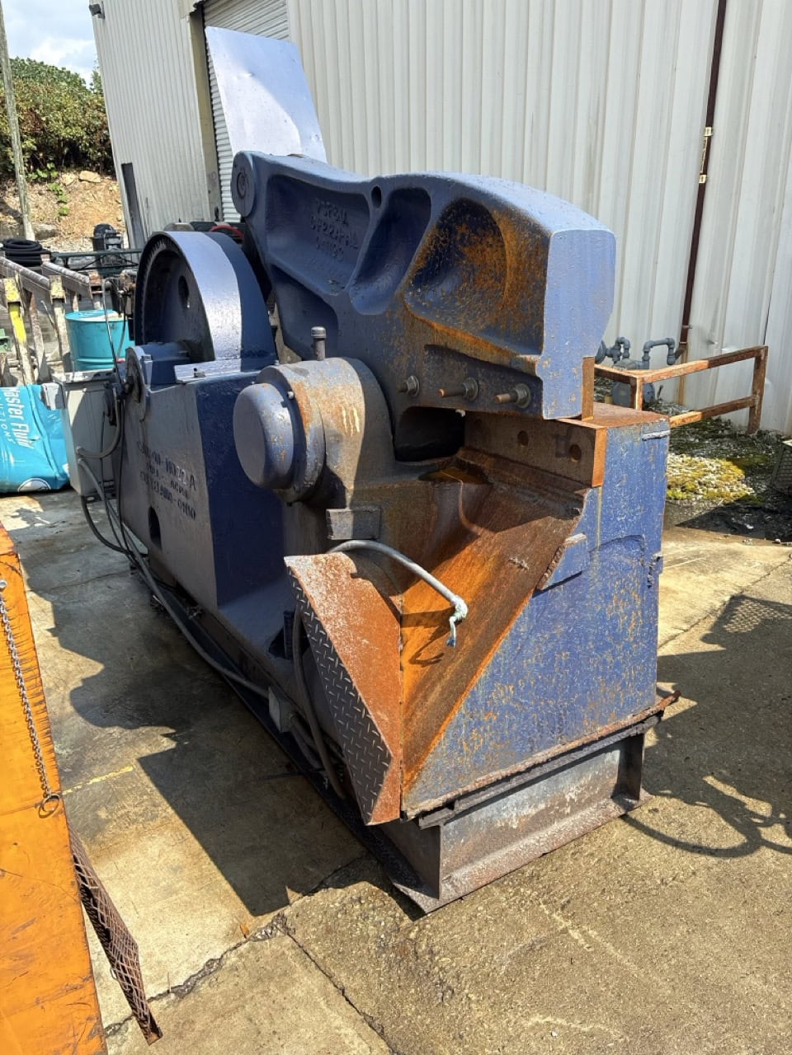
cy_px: 528
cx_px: 396
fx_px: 793
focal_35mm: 26
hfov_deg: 53.1
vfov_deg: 67.3
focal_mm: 6
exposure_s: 1/1155
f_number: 1.6
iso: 50
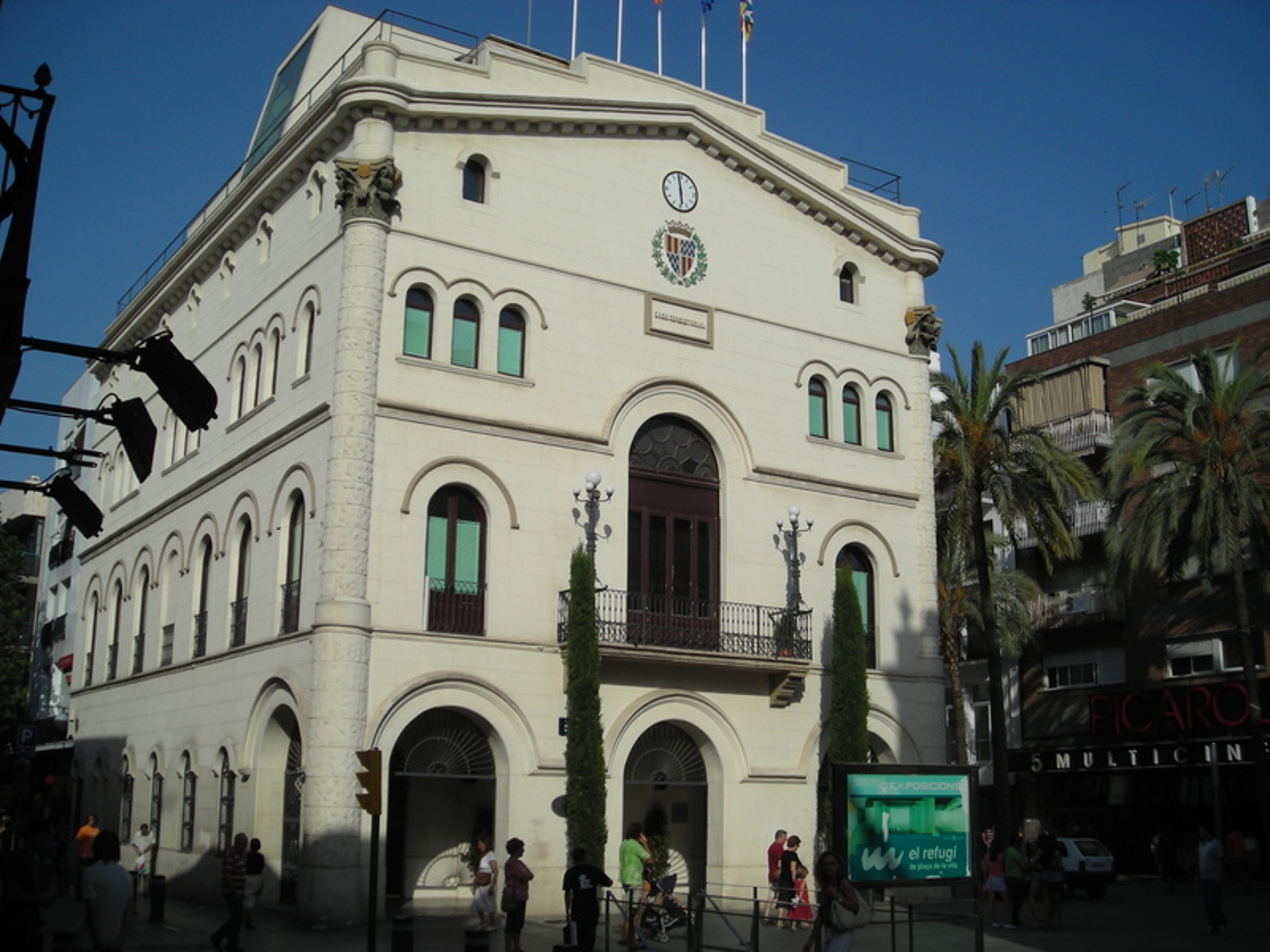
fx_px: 1394
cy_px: 476
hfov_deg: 49.0
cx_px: 635
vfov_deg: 37.7
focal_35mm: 38
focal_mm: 6.3
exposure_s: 1/380
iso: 50
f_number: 6.4
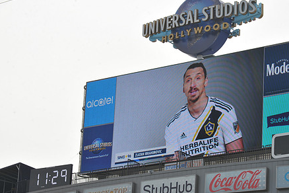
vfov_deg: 9.9
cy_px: 118
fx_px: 1116
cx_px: 187
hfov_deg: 14.7
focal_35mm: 139
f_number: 11
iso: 250
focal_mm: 105
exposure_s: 1/500
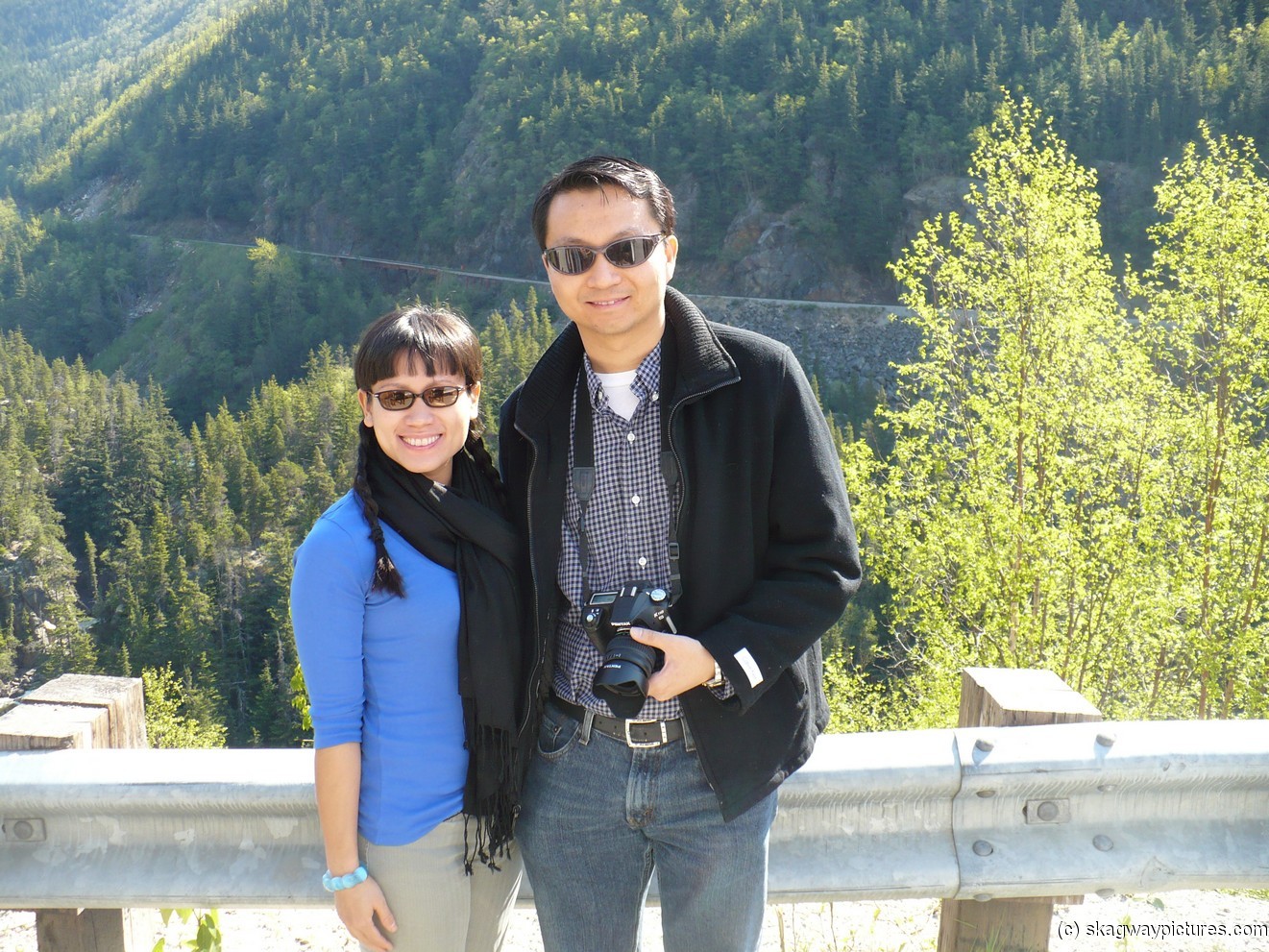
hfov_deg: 50.1
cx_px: 634
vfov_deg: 38.7
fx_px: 1357
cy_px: 476
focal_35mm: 37
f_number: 2.8
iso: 100
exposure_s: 1/200
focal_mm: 6.1
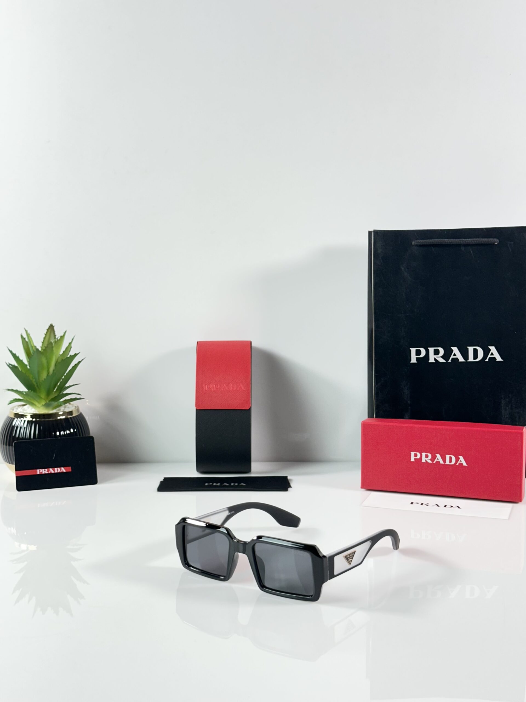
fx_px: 972
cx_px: 263
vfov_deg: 39.7
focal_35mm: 48
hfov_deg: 30.3
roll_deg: +0.3
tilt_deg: -7.2
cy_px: 351
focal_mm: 6.86
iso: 50
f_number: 1.78
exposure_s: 1/50
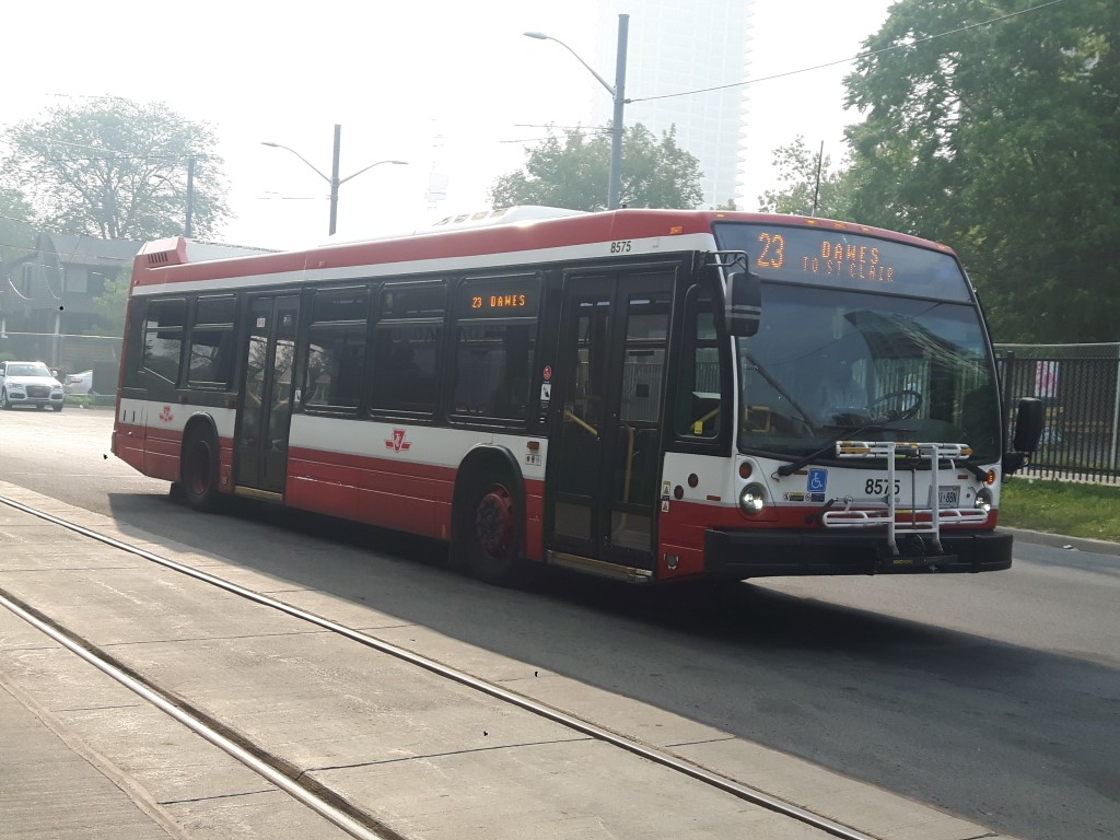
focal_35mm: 31
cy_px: 420
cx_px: 560
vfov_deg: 45.4
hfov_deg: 58.4
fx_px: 1003
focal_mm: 3.7
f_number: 1.9
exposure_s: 1/687
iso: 40
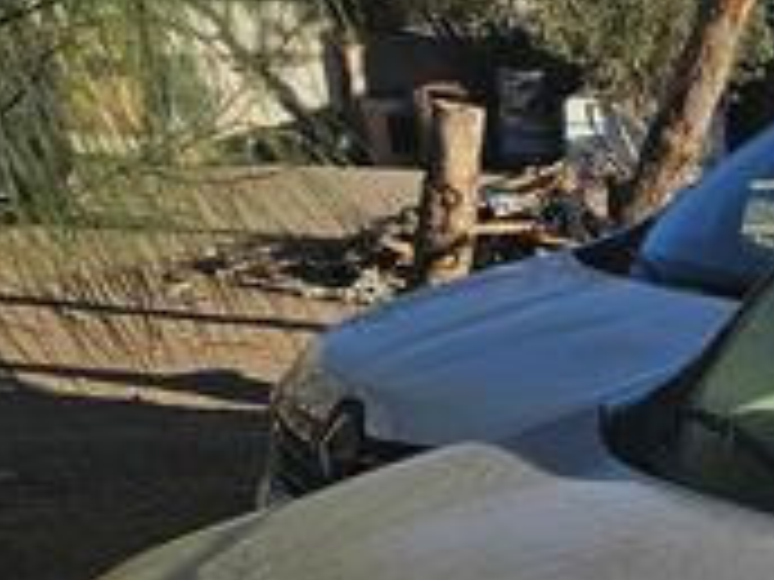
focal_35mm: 87
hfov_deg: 18.1
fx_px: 1945
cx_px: 1377
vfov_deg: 16.2
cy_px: 713
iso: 25
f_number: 1.8
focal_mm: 5.4
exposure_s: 1/2456
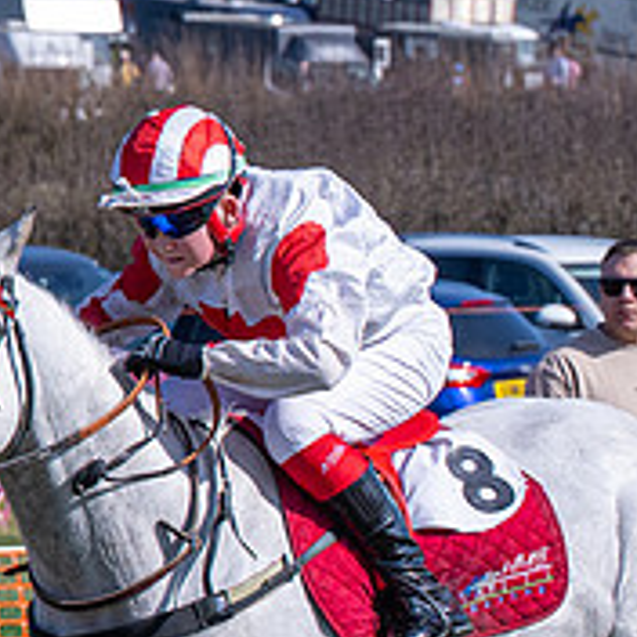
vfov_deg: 3.8
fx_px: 9556
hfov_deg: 3.8
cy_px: 646
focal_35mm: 459
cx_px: 740
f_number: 5
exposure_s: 1/1600
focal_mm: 73
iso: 200
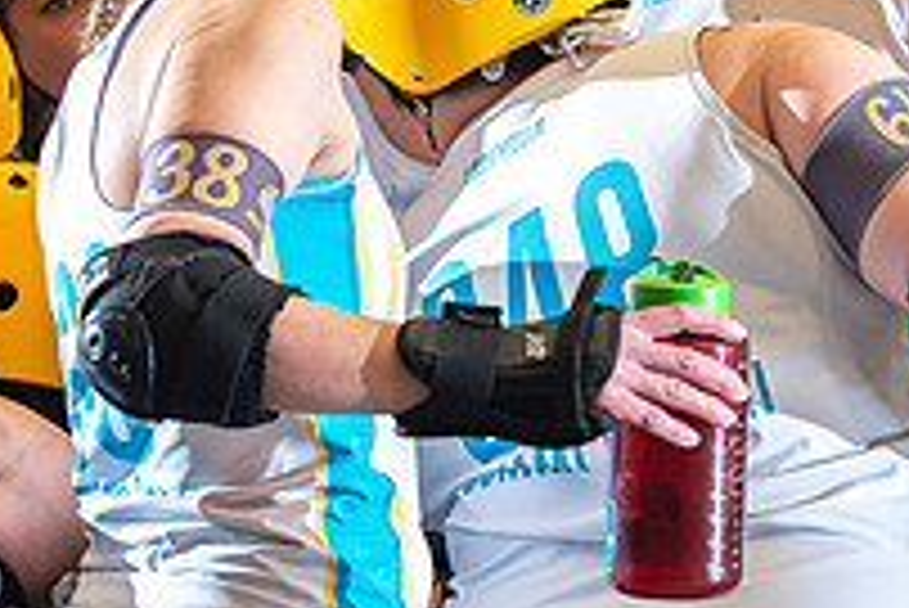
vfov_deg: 4.6
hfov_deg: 6.8
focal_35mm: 301
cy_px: 349
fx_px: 7605
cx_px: 572
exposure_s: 1/160
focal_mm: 105
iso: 500
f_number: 5
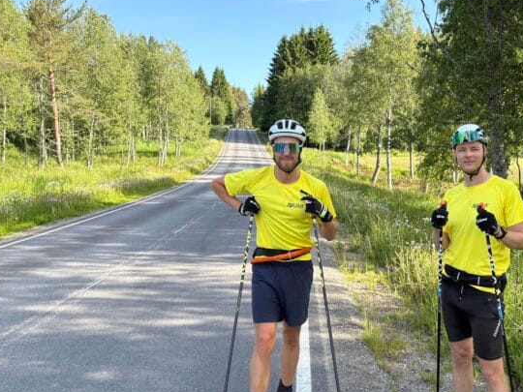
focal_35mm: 37
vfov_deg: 38.6
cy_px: 218
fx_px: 559
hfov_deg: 49.6
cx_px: 333
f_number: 1.6
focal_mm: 5.96
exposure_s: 1/1048
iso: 64
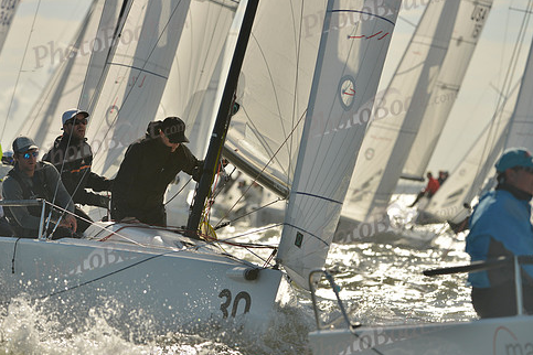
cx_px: 246
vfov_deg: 4.1
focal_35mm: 336
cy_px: 184
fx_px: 4974
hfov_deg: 6.1
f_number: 6.3
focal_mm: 280
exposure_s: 1/2000
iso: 200
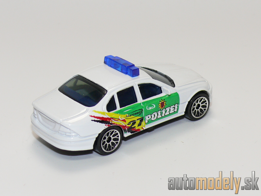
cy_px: 98
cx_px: 130
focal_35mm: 108
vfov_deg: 13.7
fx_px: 814
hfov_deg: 18.2
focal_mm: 13.8
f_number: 4
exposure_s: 1/30
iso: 100
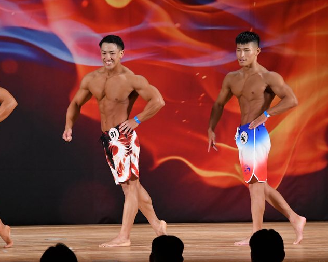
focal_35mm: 259
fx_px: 2513
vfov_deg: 6.0
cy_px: 132
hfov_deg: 7.5
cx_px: 177
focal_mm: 150
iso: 3200
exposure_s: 1/400
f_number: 5.6
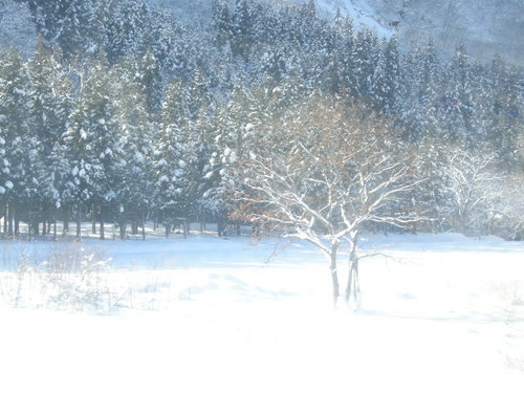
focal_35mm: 101
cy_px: 196
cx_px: 262
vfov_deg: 14.6
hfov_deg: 19.4
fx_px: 1529
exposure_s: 1/100
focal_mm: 21.5
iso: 64
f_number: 5.2
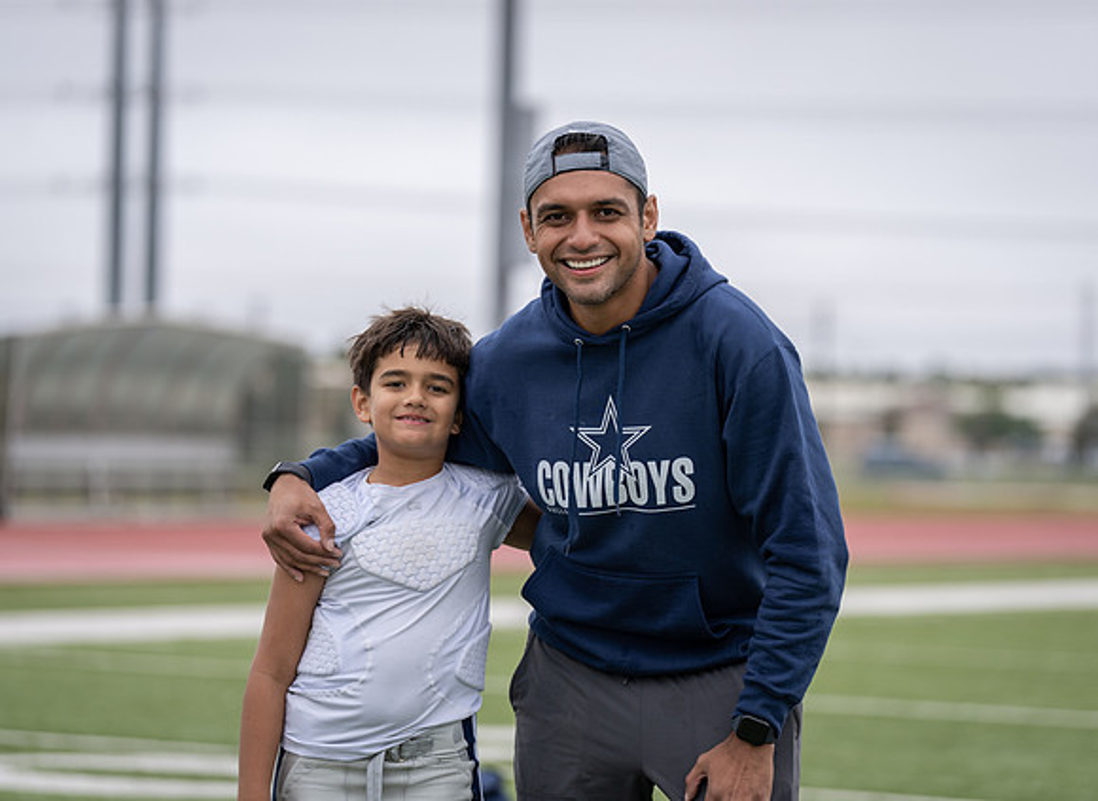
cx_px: 576
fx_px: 4511
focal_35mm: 144
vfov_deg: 10.1
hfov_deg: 13.9
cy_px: 400
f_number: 2.8
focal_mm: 132
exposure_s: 1/500
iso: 100
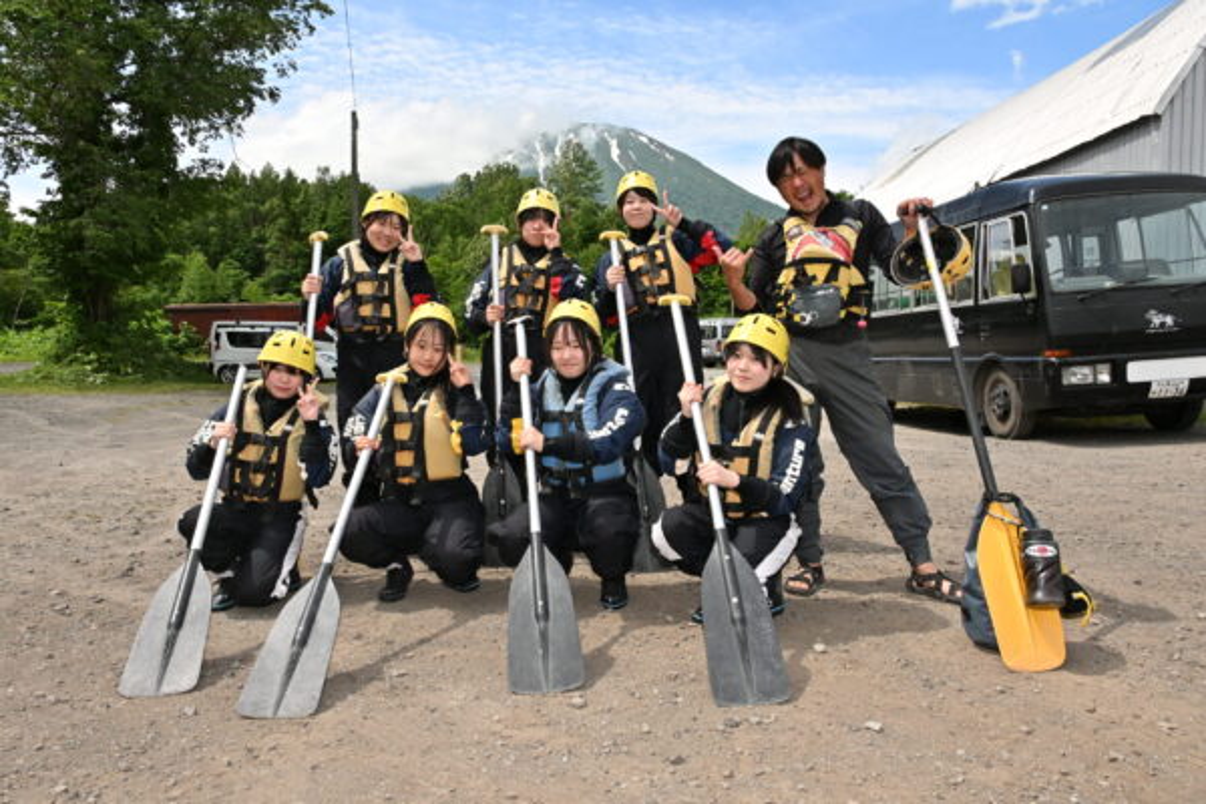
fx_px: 904
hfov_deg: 67.4
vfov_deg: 47.9
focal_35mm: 27
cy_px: 402
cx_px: 603
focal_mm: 18
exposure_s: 1/500
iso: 320
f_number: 10
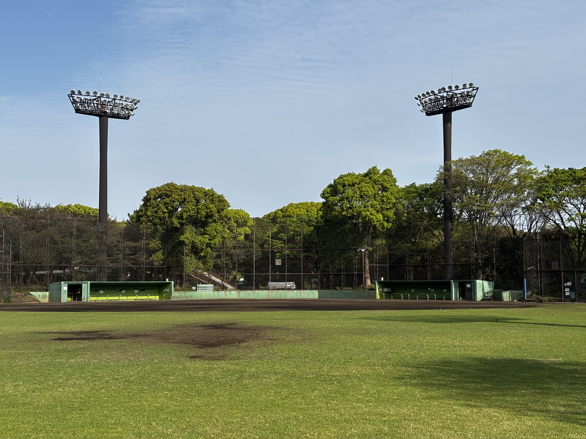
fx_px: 880
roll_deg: +0.0
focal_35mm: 52
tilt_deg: +3.8
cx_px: 293
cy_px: 220
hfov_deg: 36.8
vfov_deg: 28.0
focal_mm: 5.96
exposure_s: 1/2342
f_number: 1.6
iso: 32
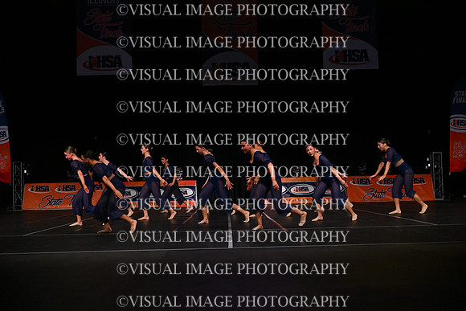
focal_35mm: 55
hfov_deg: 36.2
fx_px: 712
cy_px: 156
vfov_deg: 24.6
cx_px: 233
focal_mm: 55
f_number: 4
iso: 8000
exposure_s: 1/1000
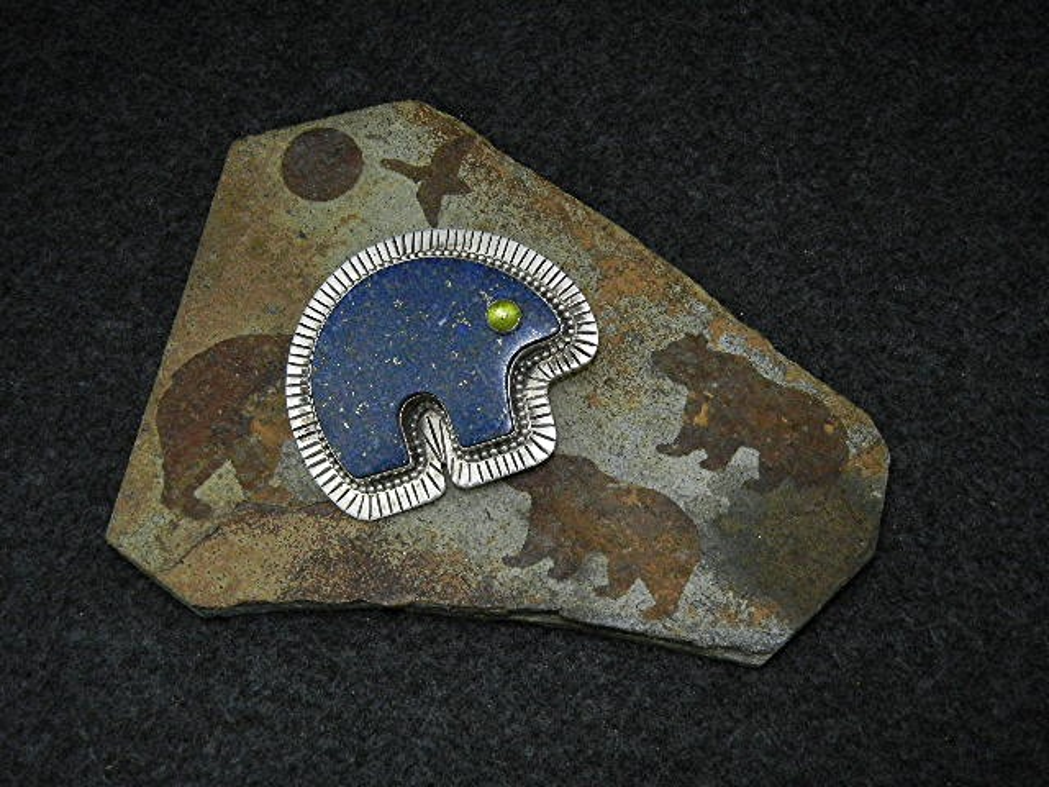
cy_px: 394
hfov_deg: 47.9
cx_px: 524
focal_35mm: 39
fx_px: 1182
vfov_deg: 36.8
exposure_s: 1/30
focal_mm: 7.1
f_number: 7.4
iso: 800
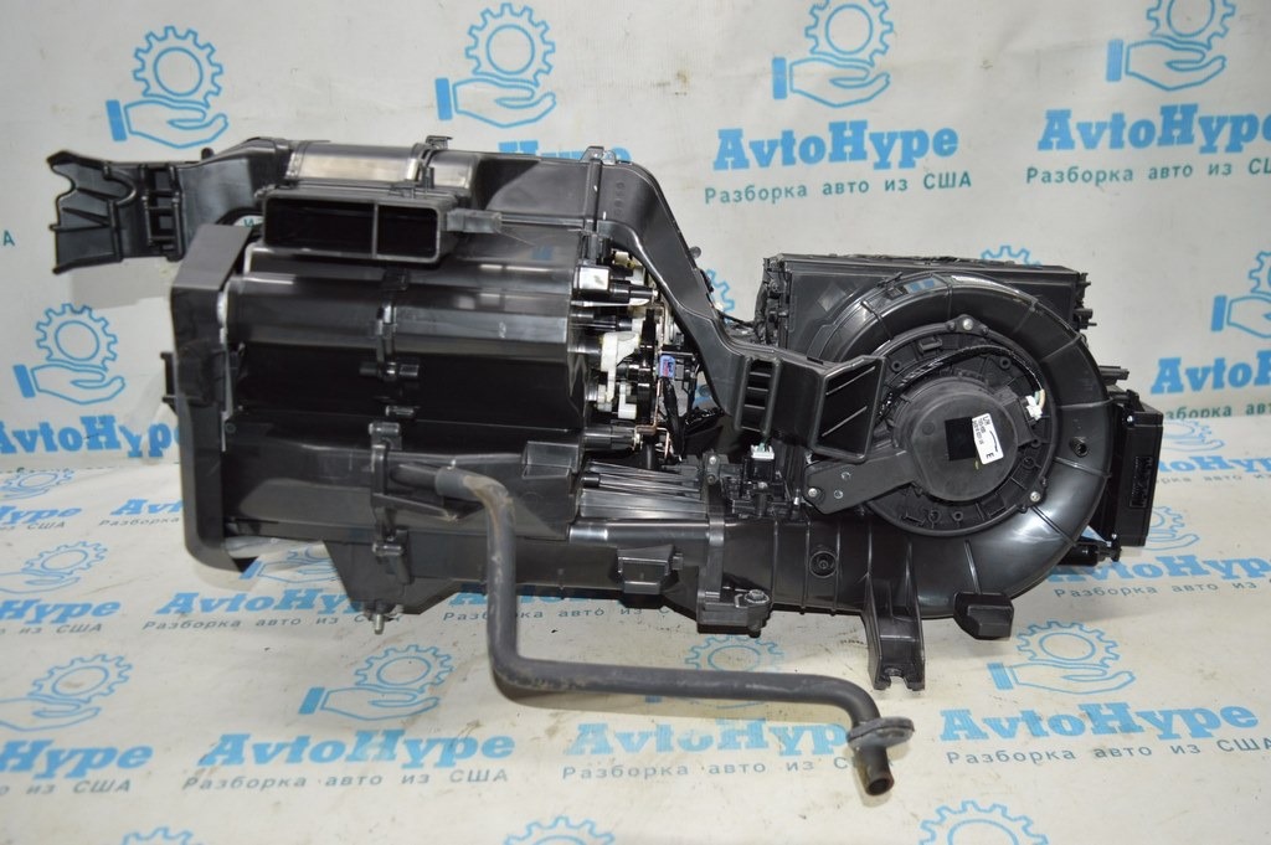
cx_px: 636
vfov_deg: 39.9
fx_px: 1164
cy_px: 422
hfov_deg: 57.3
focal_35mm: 33
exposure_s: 1/60
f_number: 4
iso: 400
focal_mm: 22
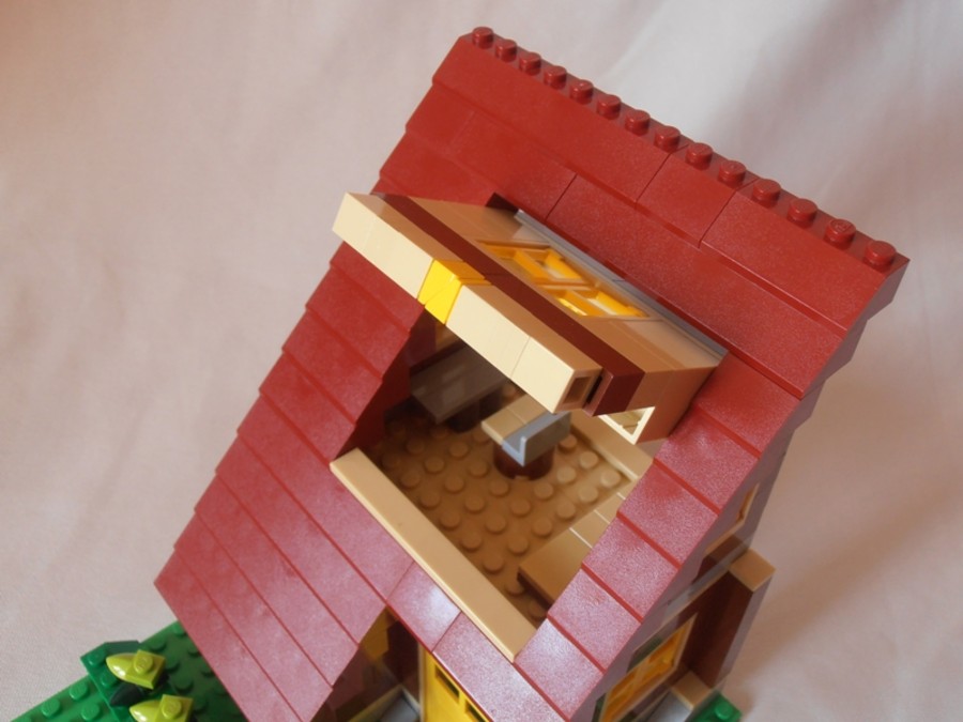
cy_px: 361
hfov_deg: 50.1
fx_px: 1029
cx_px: 482
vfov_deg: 38.7
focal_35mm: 37
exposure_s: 1/40
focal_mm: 6.61
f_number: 3.9
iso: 125
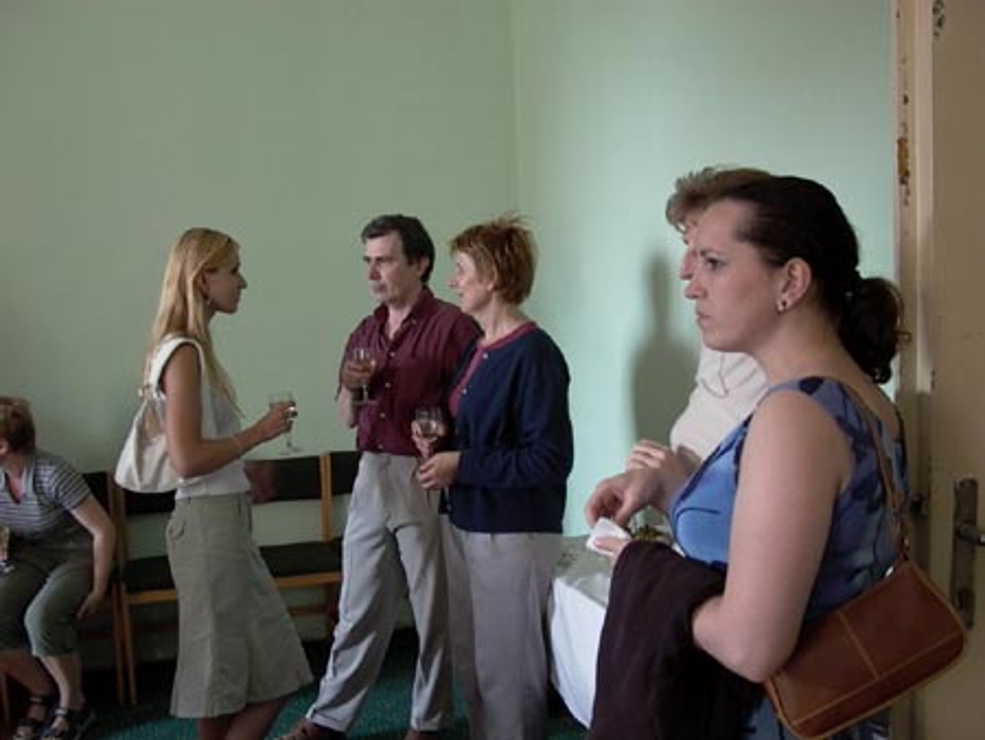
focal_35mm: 33
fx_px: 940
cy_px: 370
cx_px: 492
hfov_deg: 55.3
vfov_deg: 43.0
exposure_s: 1/11.2
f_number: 2.04
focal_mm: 7.13
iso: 100
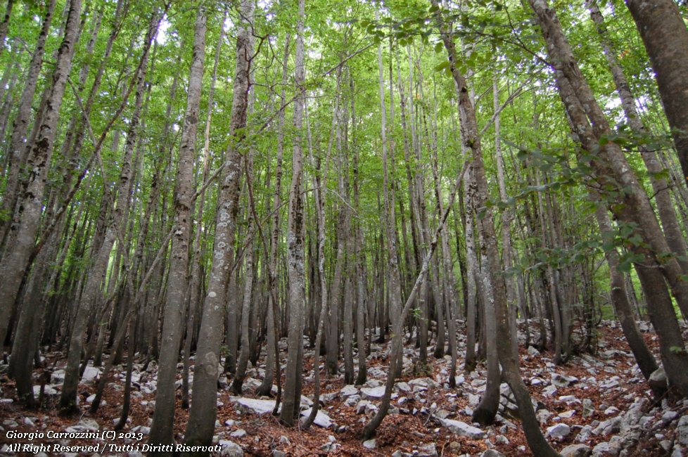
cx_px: 344
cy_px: 228
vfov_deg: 39.9
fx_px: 630
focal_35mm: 33
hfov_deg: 57.3
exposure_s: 1/125
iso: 1600
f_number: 4
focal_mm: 22
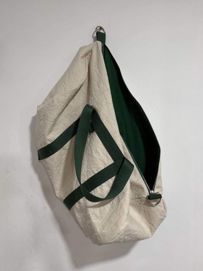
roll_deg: +0.2
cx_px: 102
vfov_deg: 71.6
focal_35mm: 24
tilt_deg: -5.4
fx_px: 188
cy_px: 136
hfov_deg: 56.8
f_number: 1.78
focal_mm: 6.76
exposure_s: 1/60
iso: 160
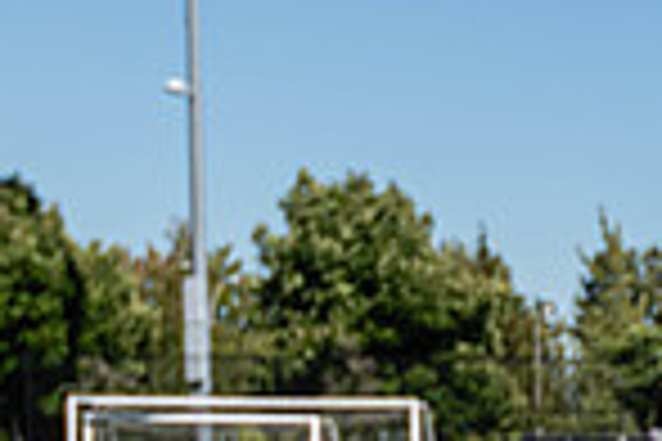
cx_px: 1185
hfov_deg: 11.1
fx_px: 3181
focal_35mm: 173
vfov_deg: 7.7
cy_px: 774
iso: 64
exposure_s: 1/400
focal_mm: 35
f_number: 5.6
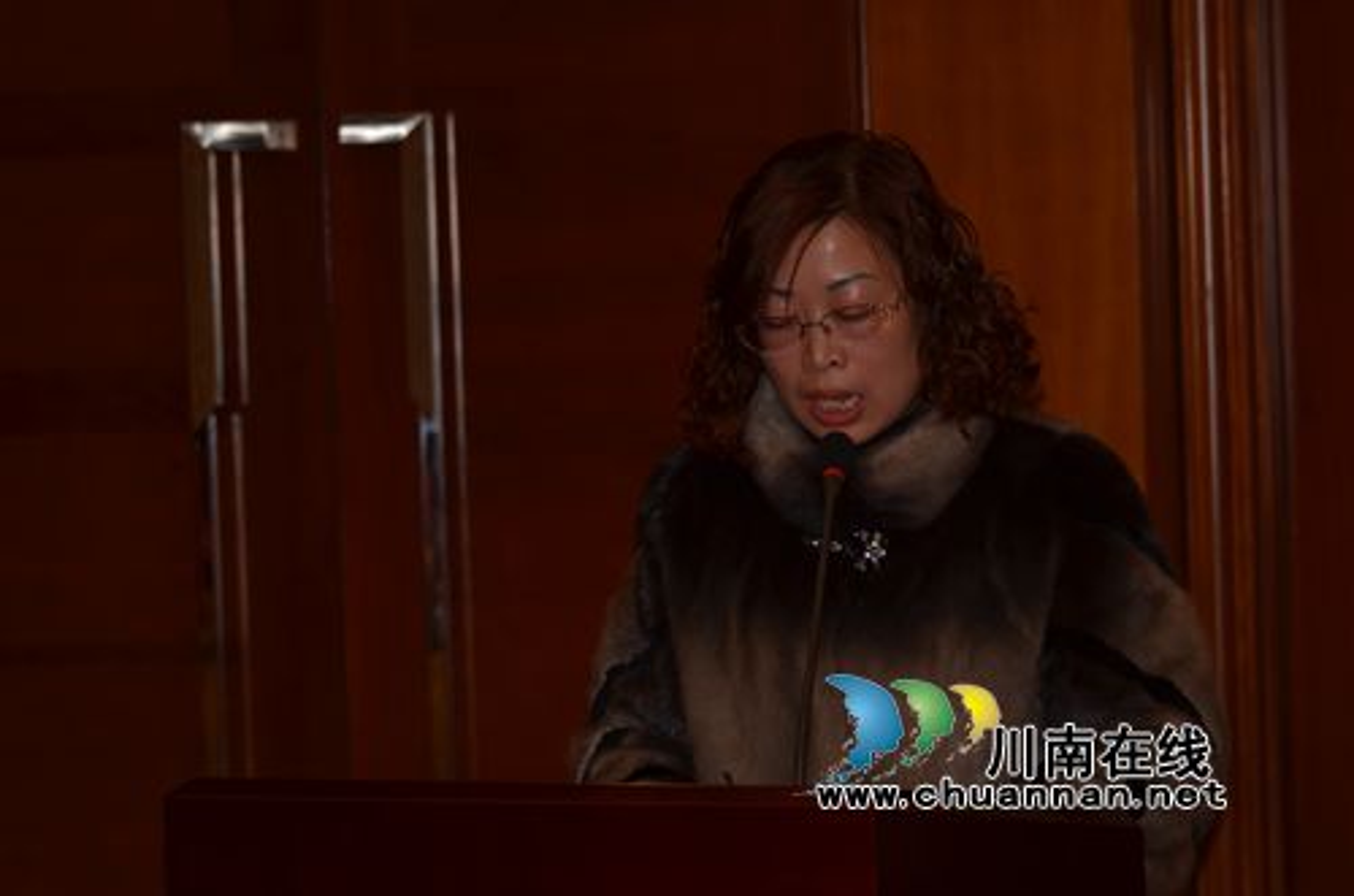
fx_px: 5517
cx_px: 677
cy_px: 448
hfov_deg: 14.0
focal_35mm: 147
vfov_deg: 9.3
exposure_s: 1/60
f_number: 5.3
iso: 100
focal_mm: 98
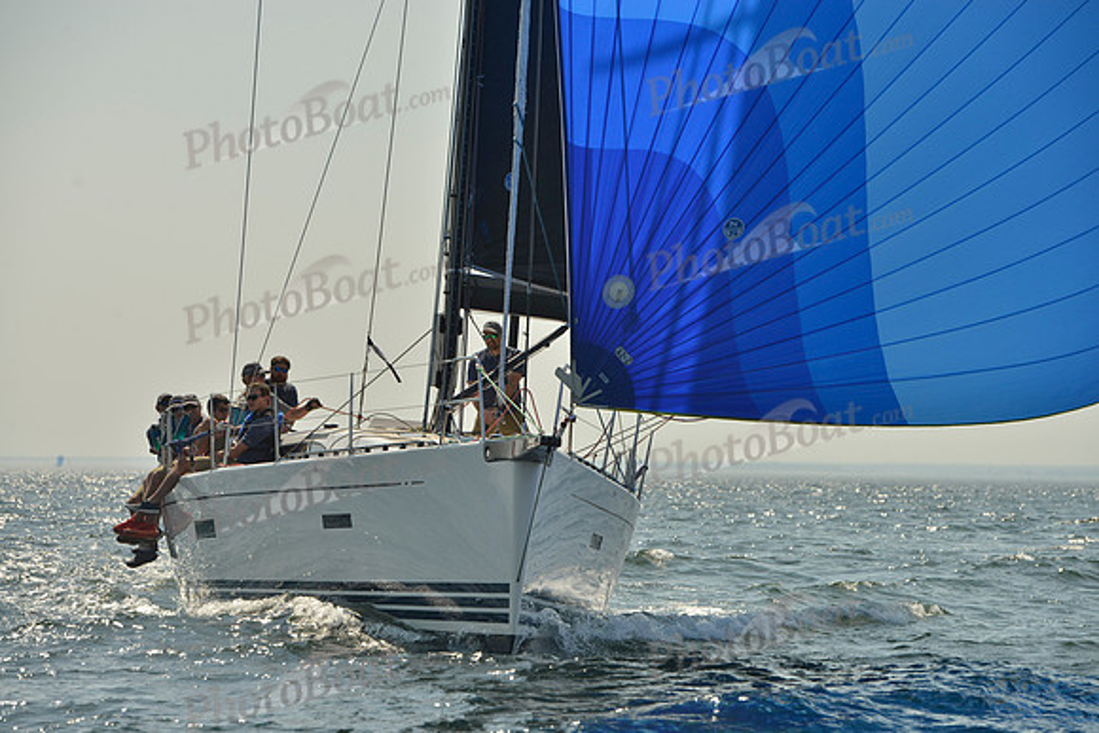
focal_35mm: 160
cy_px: 366
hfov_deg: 12.8
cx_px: 550
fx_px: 4885
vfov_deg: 8.6
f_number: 9
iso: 200
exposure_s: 1/1250
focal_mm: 160
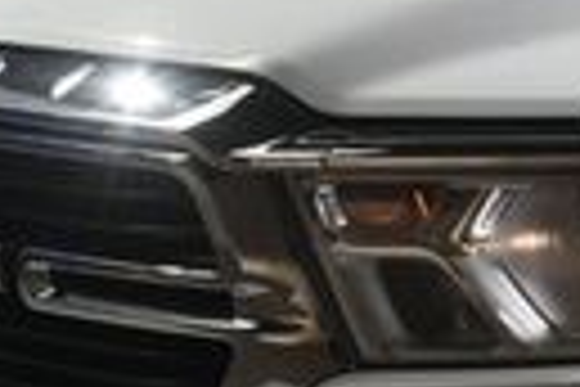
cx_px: 967
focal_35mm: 149
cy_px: 315
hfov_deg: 12.8
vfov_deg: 9.2
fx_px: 2400
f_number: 13
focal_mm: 20
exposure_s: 1/160
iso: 100
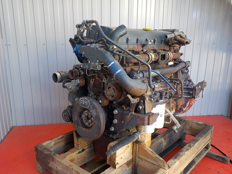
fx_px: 201
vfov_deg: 46.8
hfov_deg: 60.0
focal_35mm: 30
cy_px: 87
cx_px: 116
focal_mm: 4.1
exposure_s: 1/30
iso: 125
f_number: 3.3
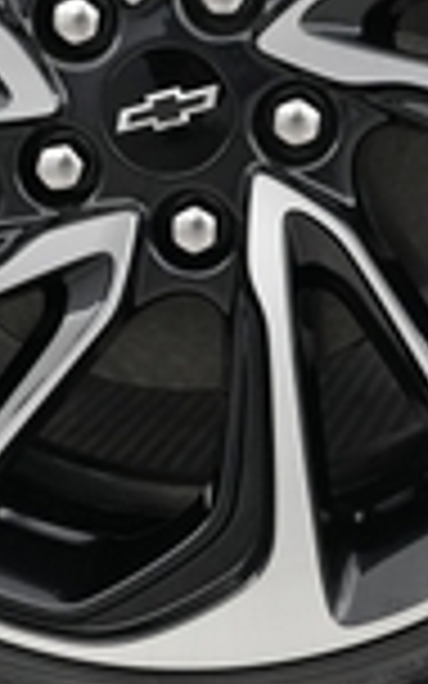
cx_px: 180
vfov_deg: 20.0
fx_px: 1922
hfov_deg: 12.7
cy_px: 153
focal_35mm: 103
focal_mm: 24
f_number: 2.8
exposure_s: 1/160
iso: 5000
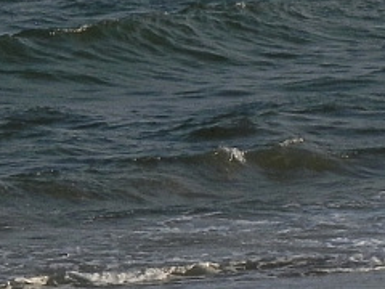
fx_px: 6840
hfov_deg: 3.2
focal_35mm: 615
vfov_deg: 2.4
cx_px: -287
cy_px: 384
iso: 200
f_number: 8
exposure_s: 1/500
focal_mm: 25.7
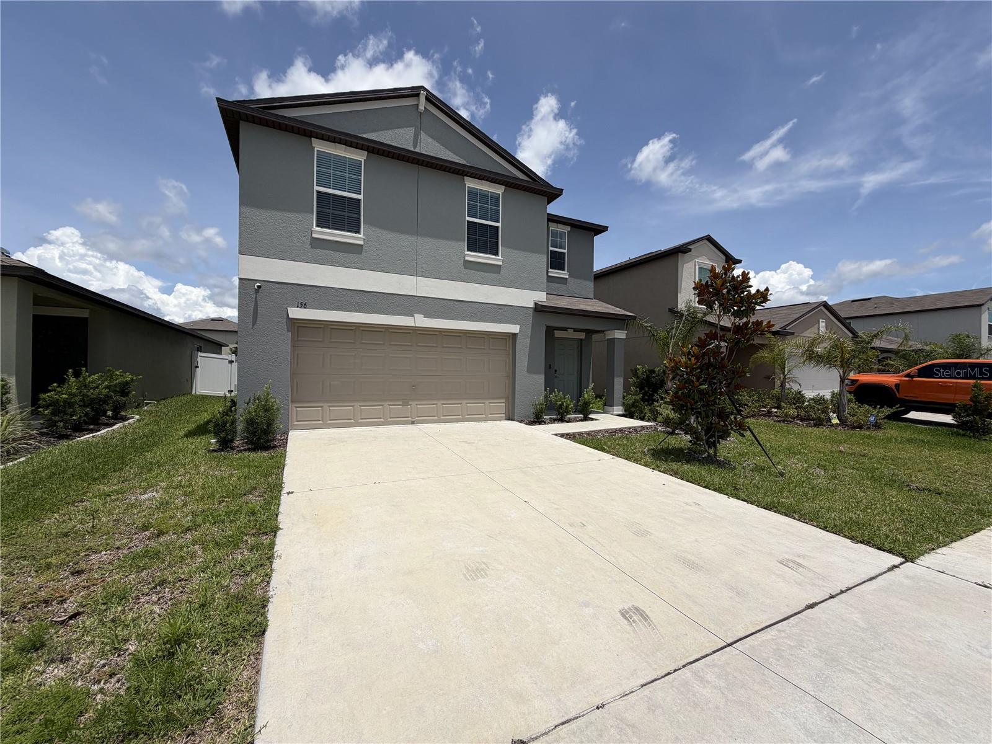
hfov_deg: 102.1
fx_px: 401
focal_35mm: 14
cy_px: 372
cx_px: 496
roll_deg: -0.6
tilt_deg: -0.7
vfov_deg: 85.7
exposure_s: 1/1961
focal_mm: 2.22
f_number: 2.2
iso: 20
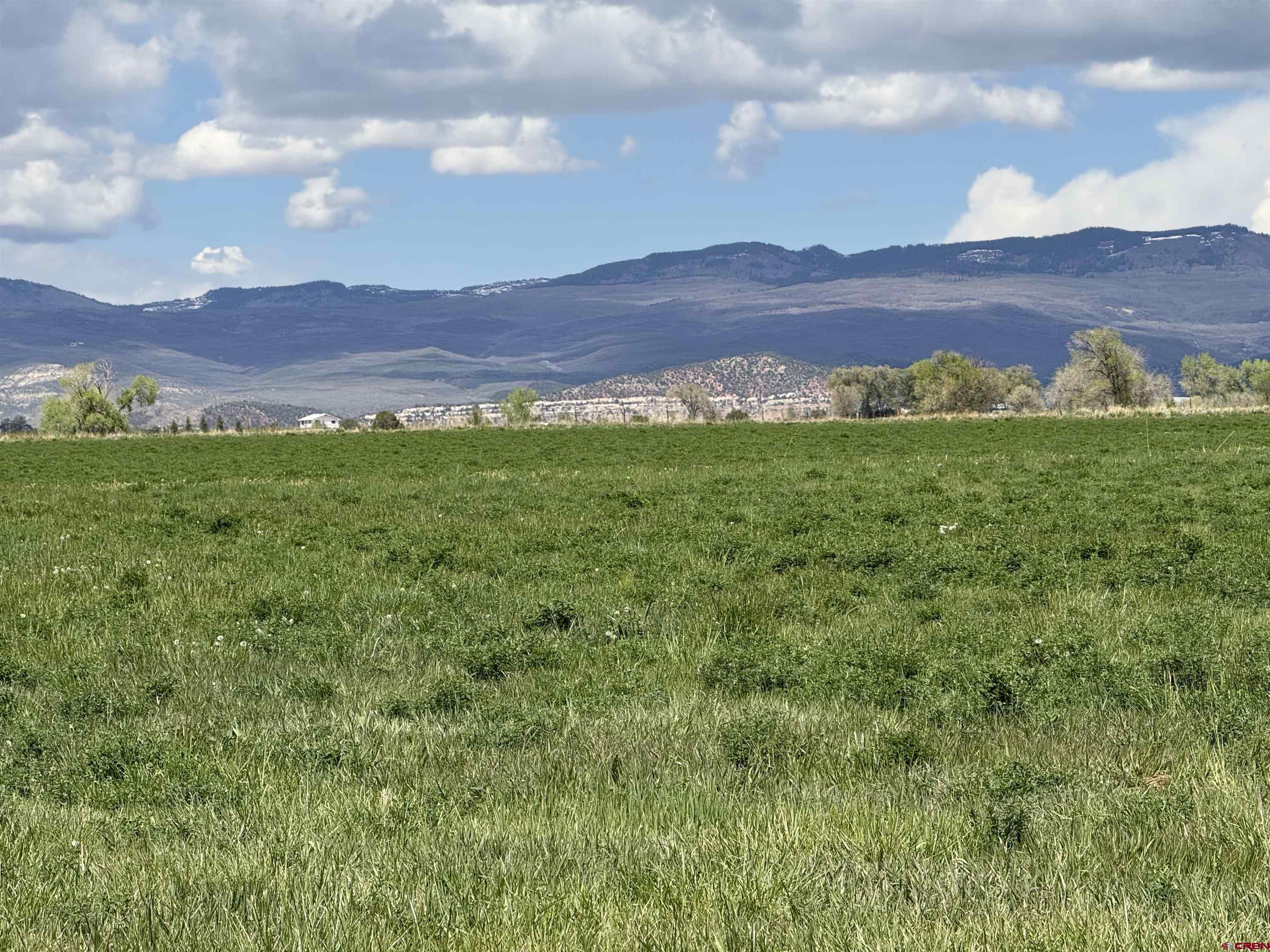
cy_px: 476
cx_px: 635
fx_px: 4403
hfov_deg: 16.4
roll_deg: -0.1
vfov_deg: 12.3
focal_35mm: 120
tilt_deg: +1.0
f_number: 2.8
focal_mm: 15.66
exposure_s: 1/1969
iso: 50
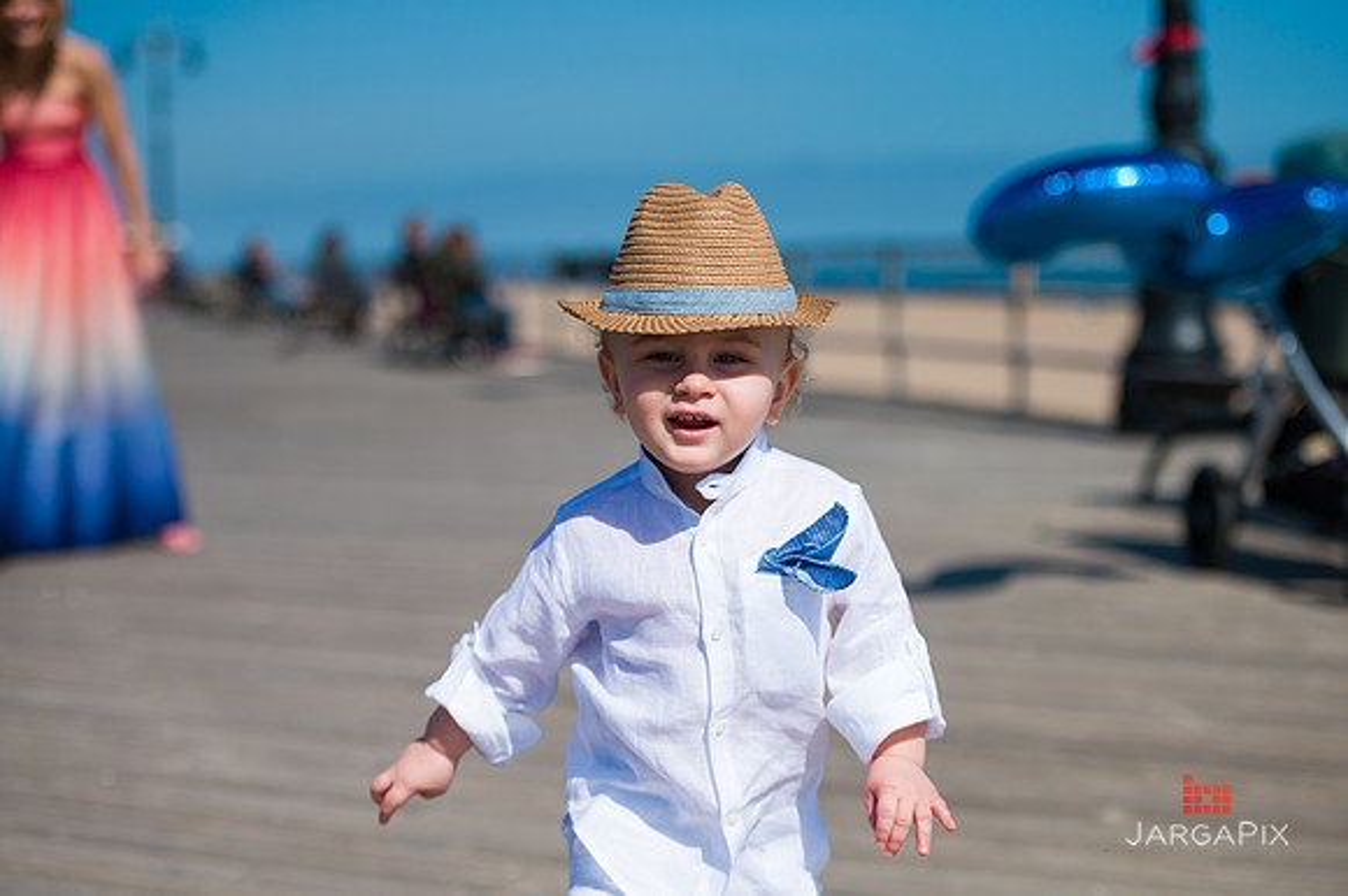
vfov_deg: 19.4
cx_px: 674
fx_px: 2620
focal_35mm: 70
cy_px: 448
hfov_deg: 28.9
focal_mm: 70
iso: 200
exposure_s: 1/8000
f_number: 3.2
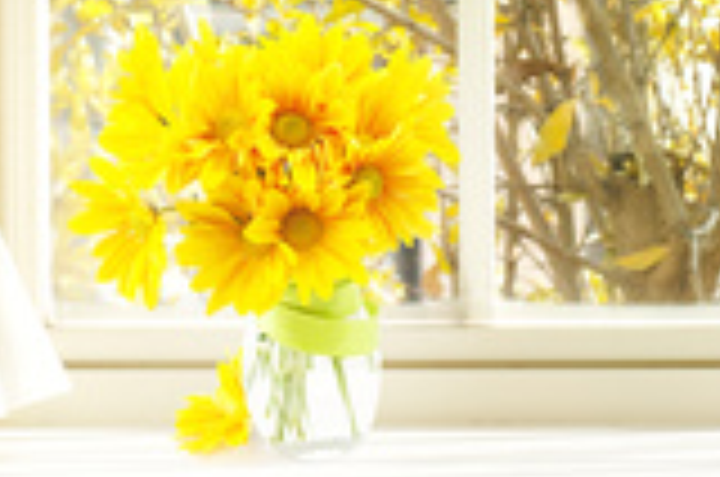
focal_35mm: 199
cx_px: 484
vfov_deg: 6.8
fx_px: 3972
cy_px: -27
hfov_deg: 10.3
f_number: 8
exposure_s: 1/60
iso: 200
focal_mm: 50
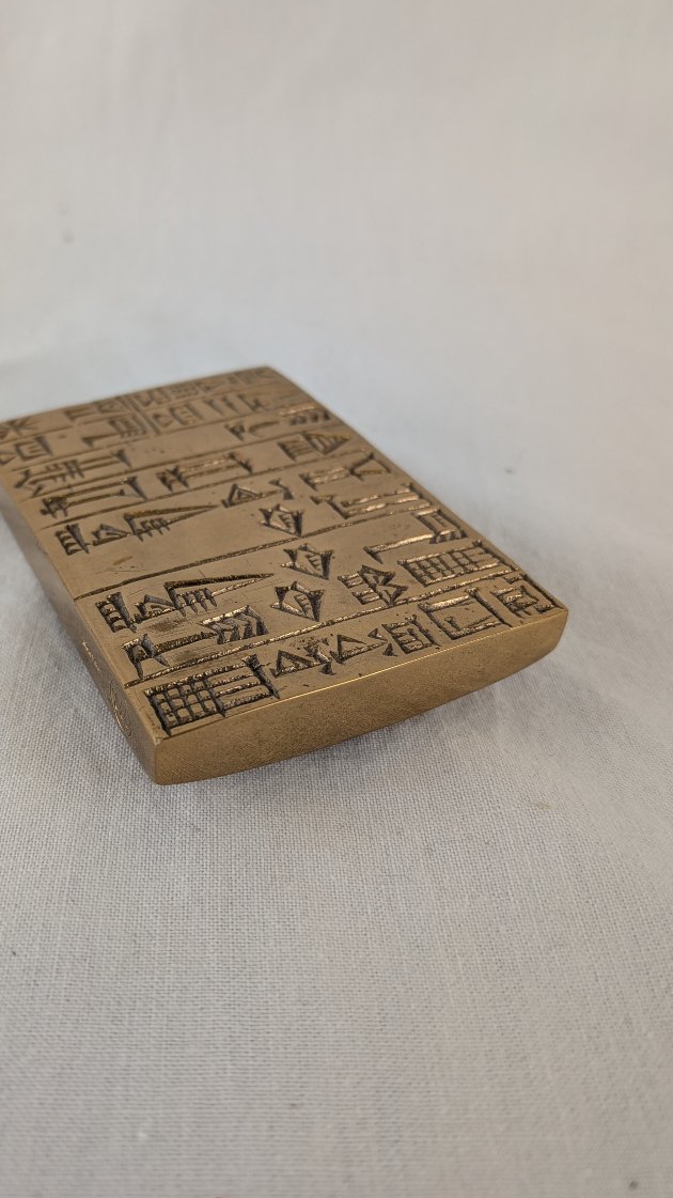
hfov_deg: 40.9
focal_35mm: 28
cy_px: 596
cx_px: 224
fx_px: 889
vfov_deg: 67.9
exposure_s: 1/229
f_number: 1.7
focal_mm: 4.53
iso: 35
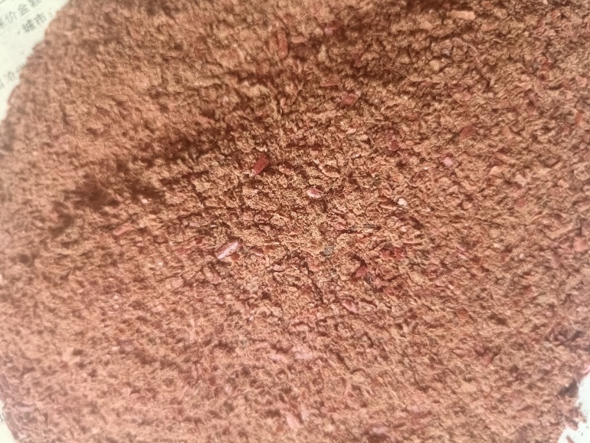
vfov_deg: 51.4
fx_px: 460
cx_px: 303
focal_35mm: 27
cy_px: 215
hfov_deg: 65.3
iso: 2343
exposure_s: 1/100
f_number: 1.8
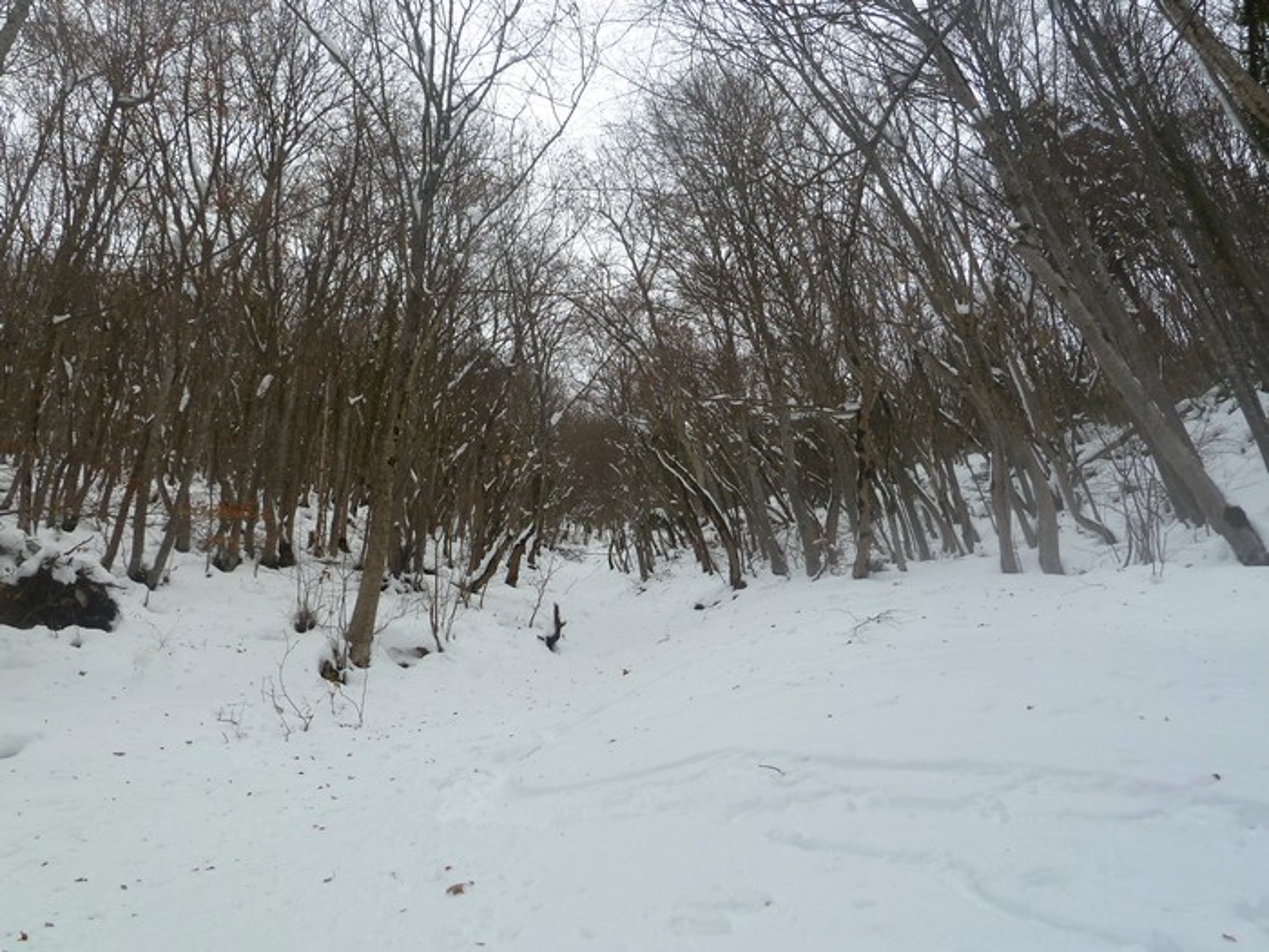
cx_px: 634
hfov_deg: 61.7
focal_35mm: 29
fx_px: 1063
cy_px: 476
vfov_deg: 48.2
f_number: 4
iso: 80
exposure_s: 1/160
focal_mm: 4.7
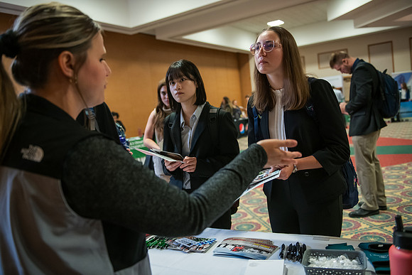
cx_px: 206
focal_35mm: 31
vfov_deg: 42.3
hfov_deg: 60.3
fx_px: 355
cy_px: 138
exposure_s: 1/200
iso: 2500
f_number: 2.8
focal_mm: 31
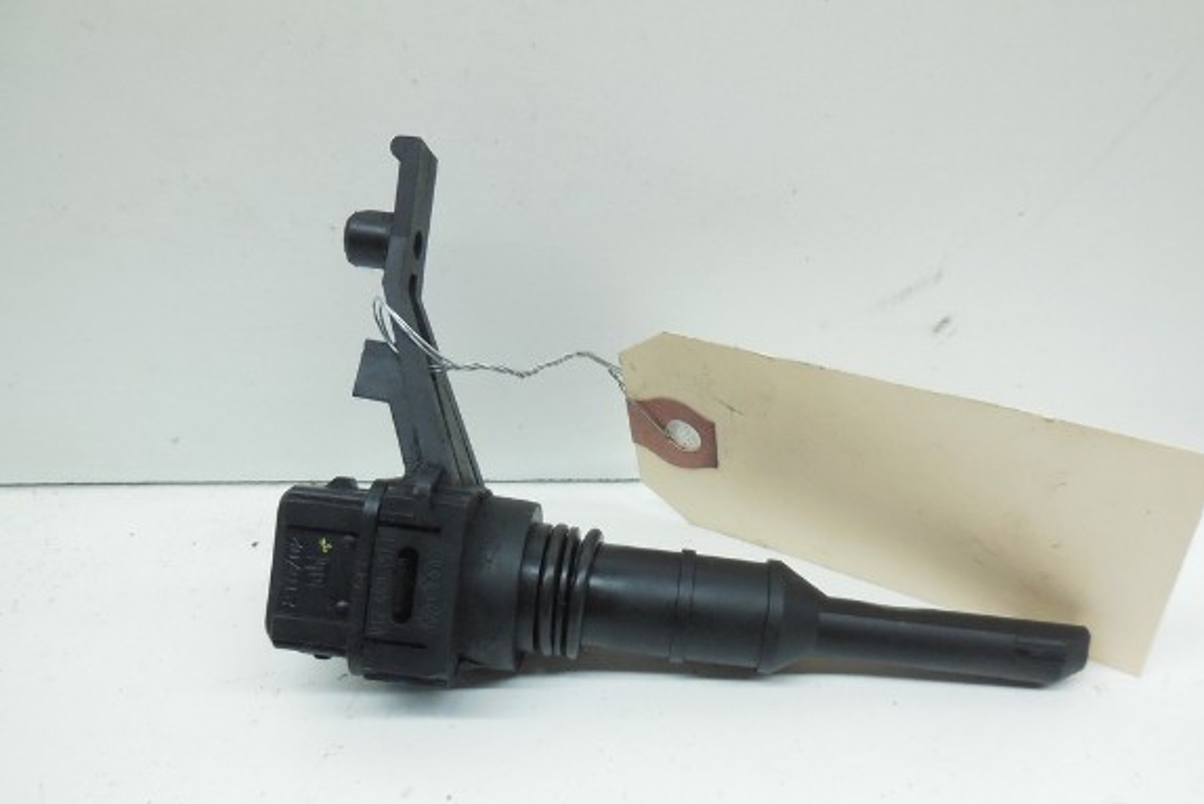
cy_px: 487
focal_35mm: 29
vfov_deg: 44.7
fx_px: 970
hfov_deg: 63.5
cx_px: 663
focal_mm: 4.5
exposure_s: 1/250
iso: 400
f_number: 3.1
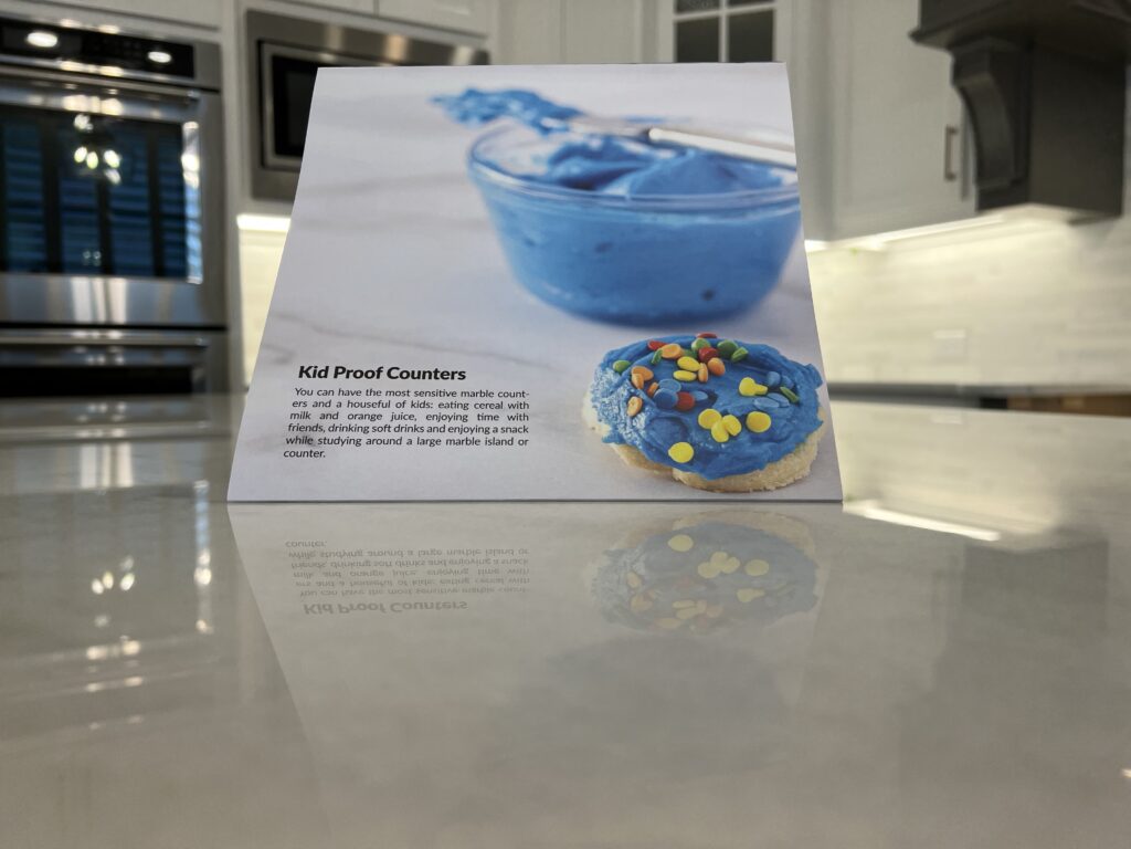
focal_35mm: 26
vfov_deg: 53.1
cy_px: 424
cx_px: 566
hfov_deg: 67.3
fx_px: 849
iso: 32
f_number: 1.5
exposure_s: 1/120
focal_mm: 5.7
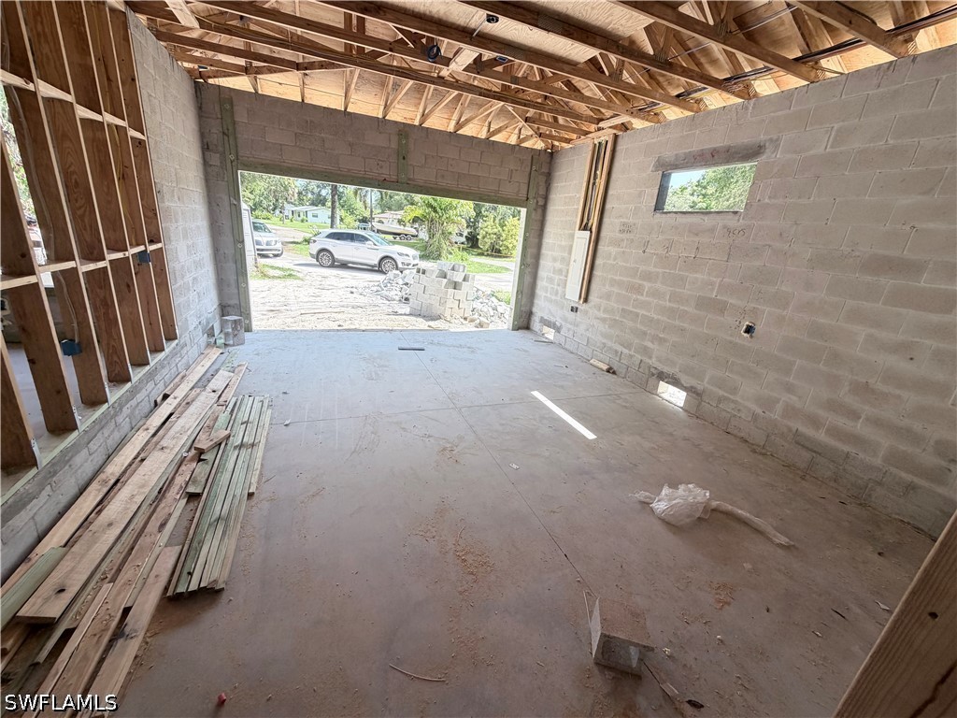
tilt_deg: -17.8
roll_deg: -5.6
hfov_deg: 102.1
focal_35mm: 14
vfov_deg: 85.7
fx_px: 387
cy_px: 359
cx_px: 478
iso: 64
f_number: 2.2
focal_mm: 2.22
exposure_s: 1/228
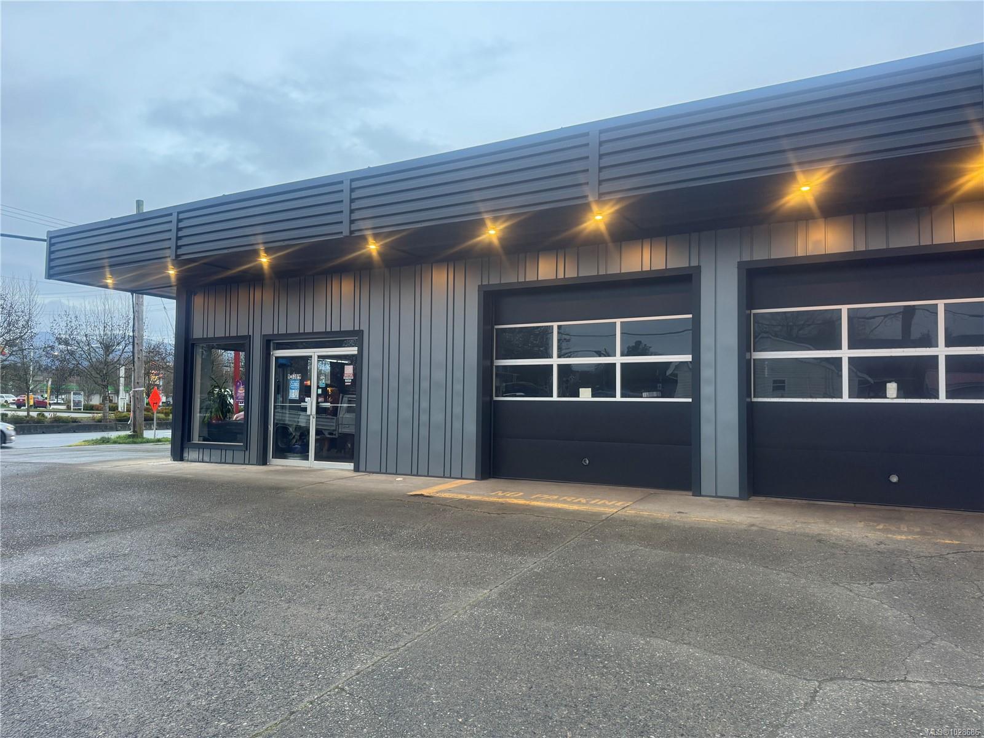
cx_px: 492
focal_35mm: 24
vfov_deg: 56.8
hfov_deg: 71.6
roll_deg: -0.4
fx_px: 682
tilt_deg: +2.7
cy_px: 369
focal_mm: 6.76
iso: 125
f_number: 1.78
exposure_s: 1/60
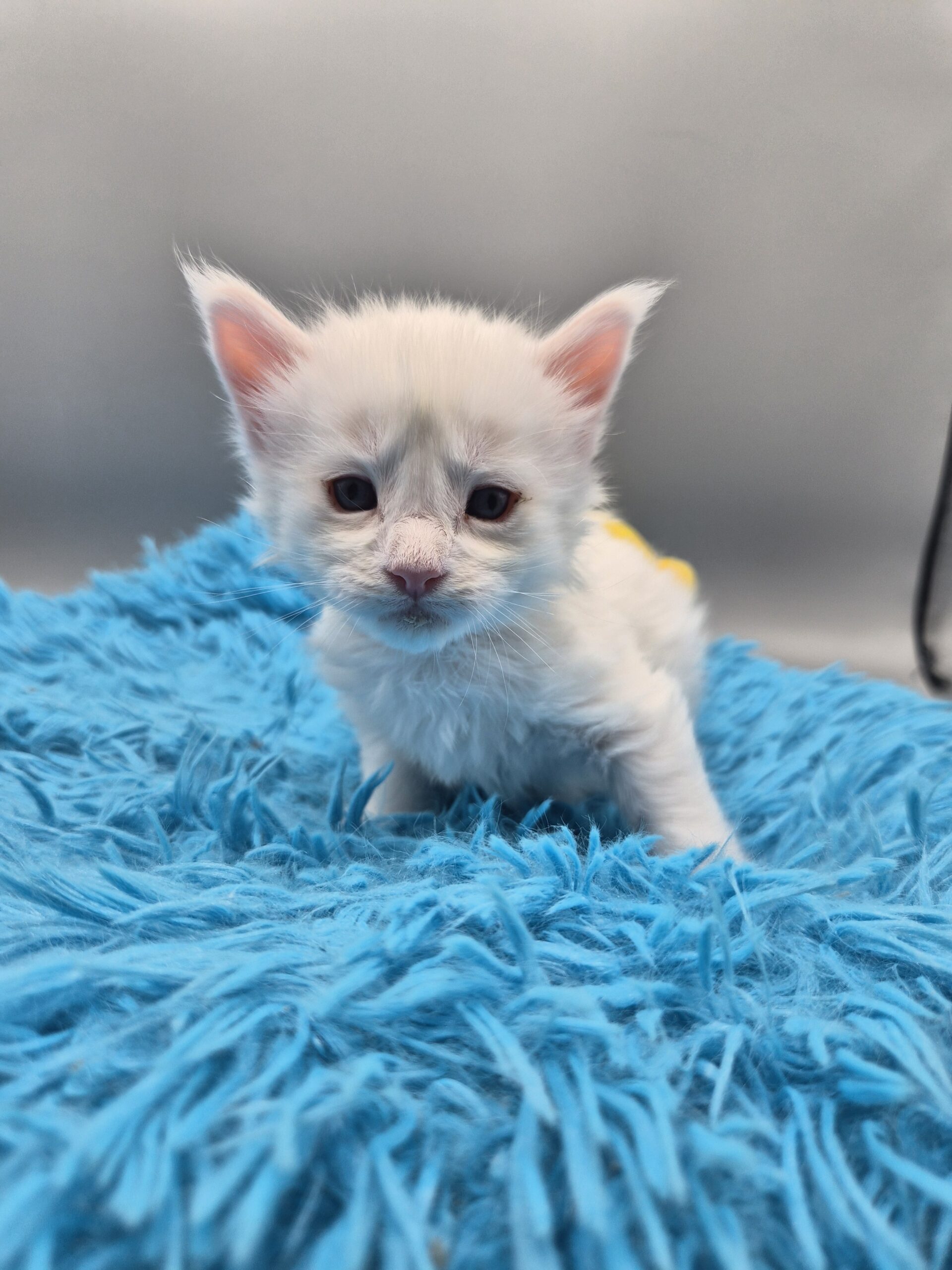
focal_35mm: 23
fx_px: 843
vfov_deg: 73.9
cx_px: 476
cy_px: 635
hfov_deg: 58.9
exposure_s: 1/754
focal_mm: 5.4
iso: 80
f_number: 1.8
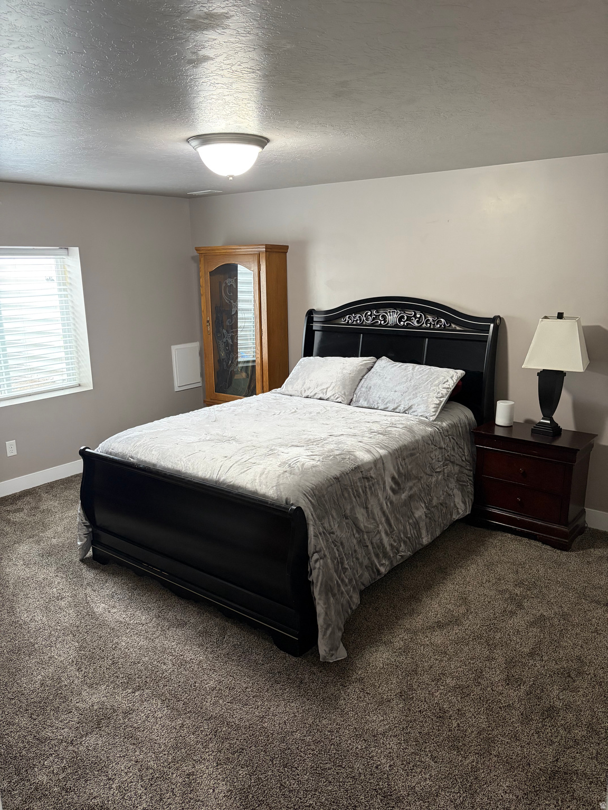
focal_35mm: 26
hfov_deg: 53.1
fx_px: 609
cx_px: 304
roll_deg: +1.4
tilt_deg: -13.8
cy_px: 405
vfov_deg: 67.3
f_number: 1.6
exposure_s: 1/60
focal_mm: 5.96
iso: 400
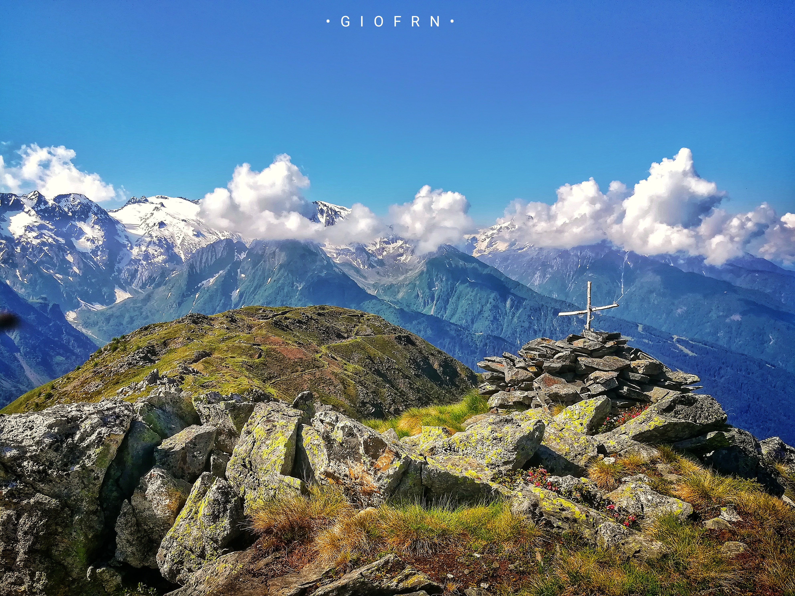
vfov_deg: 53.1
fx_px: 597
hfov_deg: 67.3
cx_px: 398
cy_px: 298
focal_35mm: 26
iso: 50
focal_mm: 3.83
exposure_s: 1/1018
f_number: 2.2
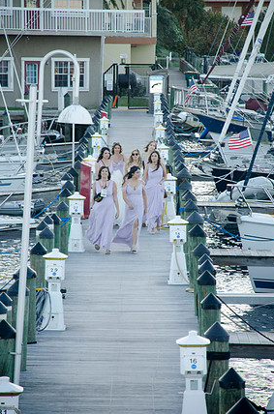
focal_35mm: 213
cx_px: 137
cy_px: 199
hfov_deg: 6.4
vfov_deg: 9.7
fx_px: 2445
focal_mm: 135
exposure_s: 1/250
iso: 400
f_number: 5.6
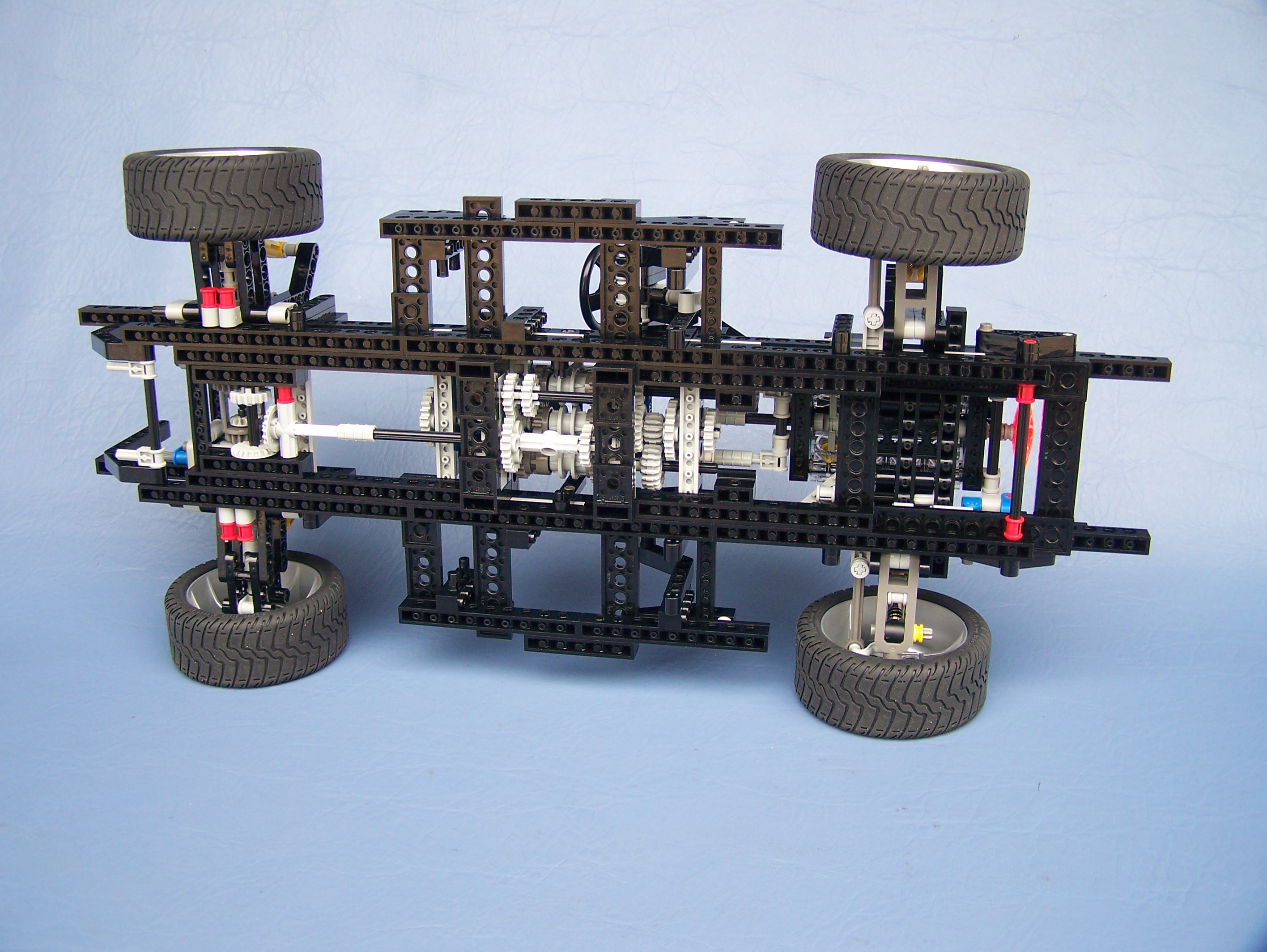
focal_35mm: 38
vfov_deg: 37.8
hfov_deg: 48.9
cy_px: 476
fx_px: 1392
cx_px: 634
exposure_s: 1/30
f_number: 2.8
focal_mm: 6.3
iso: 80
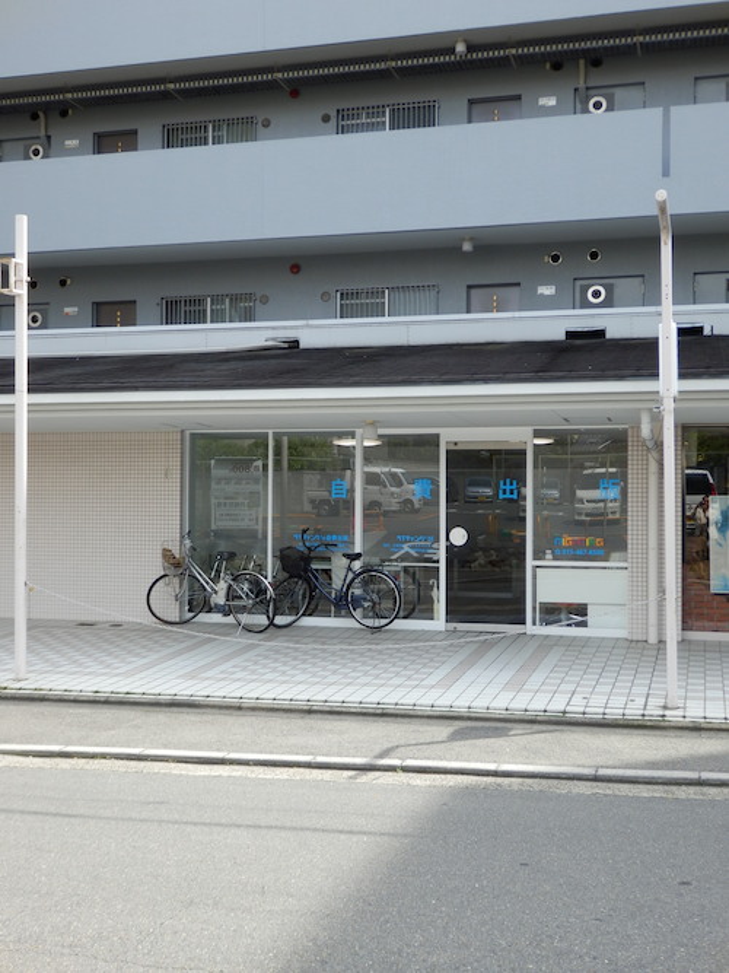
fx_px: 1124
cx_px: 364
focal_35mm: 40
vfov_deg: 46.8
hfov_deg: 35.9
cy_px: 486
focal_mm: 7.3
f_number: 3.7
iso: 80
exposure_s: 1/200
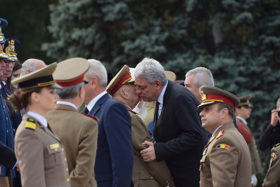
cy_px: 94
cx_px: 140
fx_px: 3500
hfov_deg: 4.6
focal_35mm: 450
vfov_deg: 3.1
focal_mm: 300
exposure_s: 1/160
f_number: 5.6
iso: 160
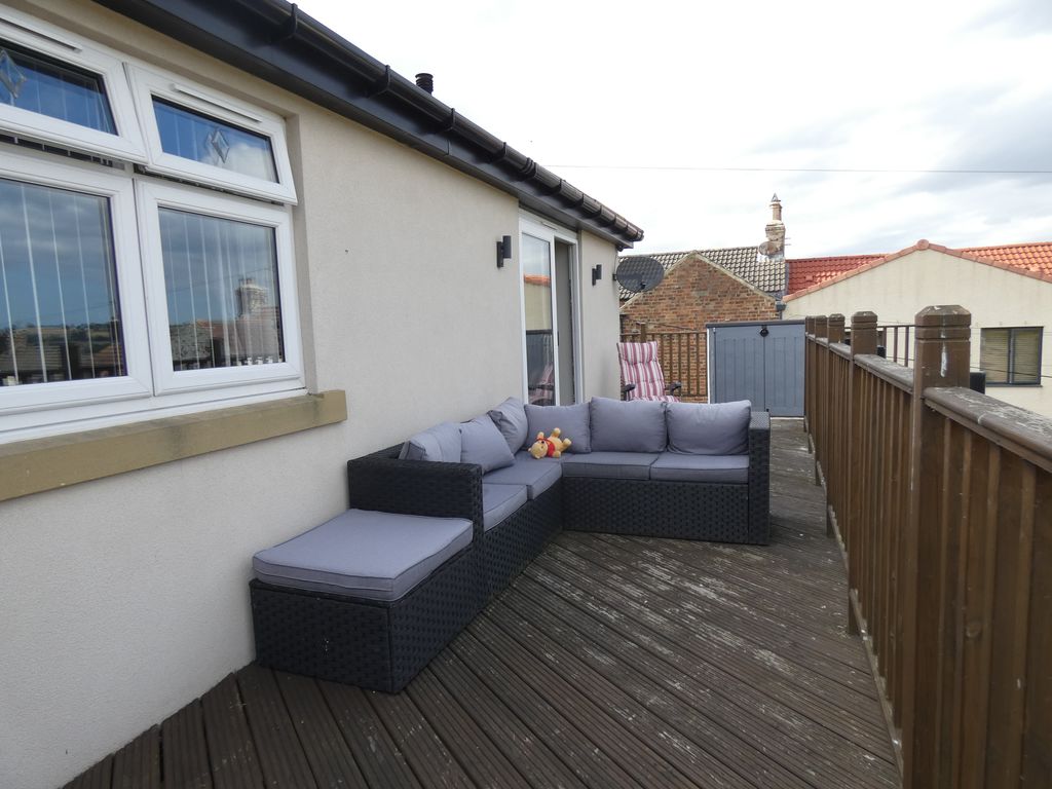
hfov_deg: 81.7
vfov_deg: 66.0
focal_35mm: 20
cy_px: 394
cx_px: 526
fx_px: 608
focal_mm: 3.6
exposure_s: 1/500
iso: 80
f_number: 2.8
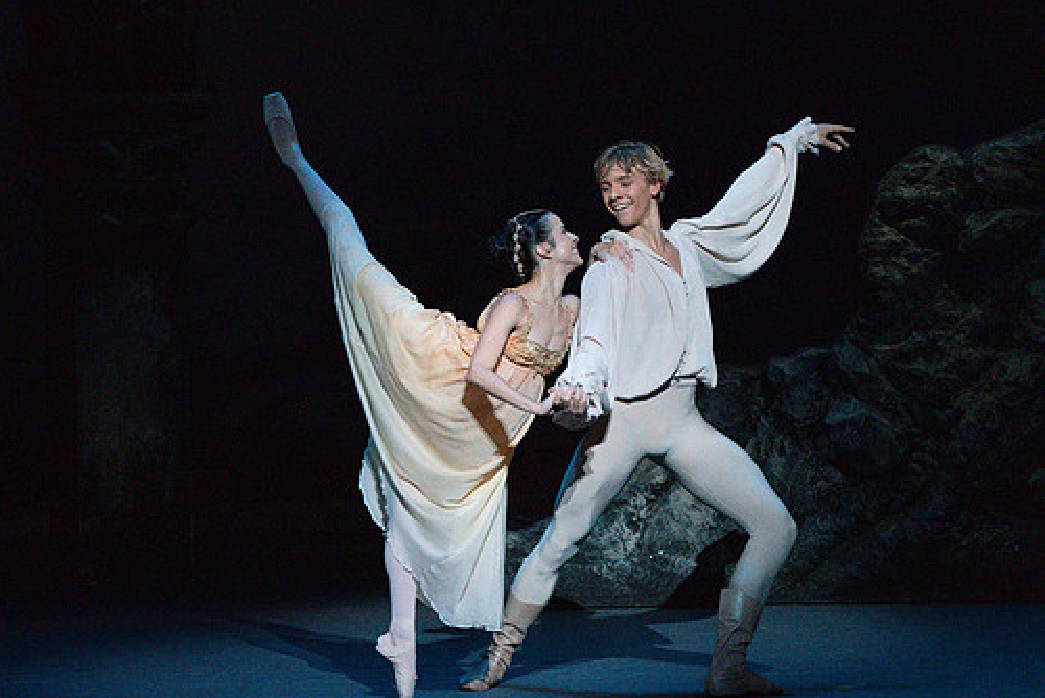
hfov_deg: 4.7
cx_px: 406
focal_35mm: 438
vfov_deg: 3.1
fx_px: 12721
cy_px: 272
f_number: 7.1
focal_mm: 306
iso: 8000
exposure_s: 1/200
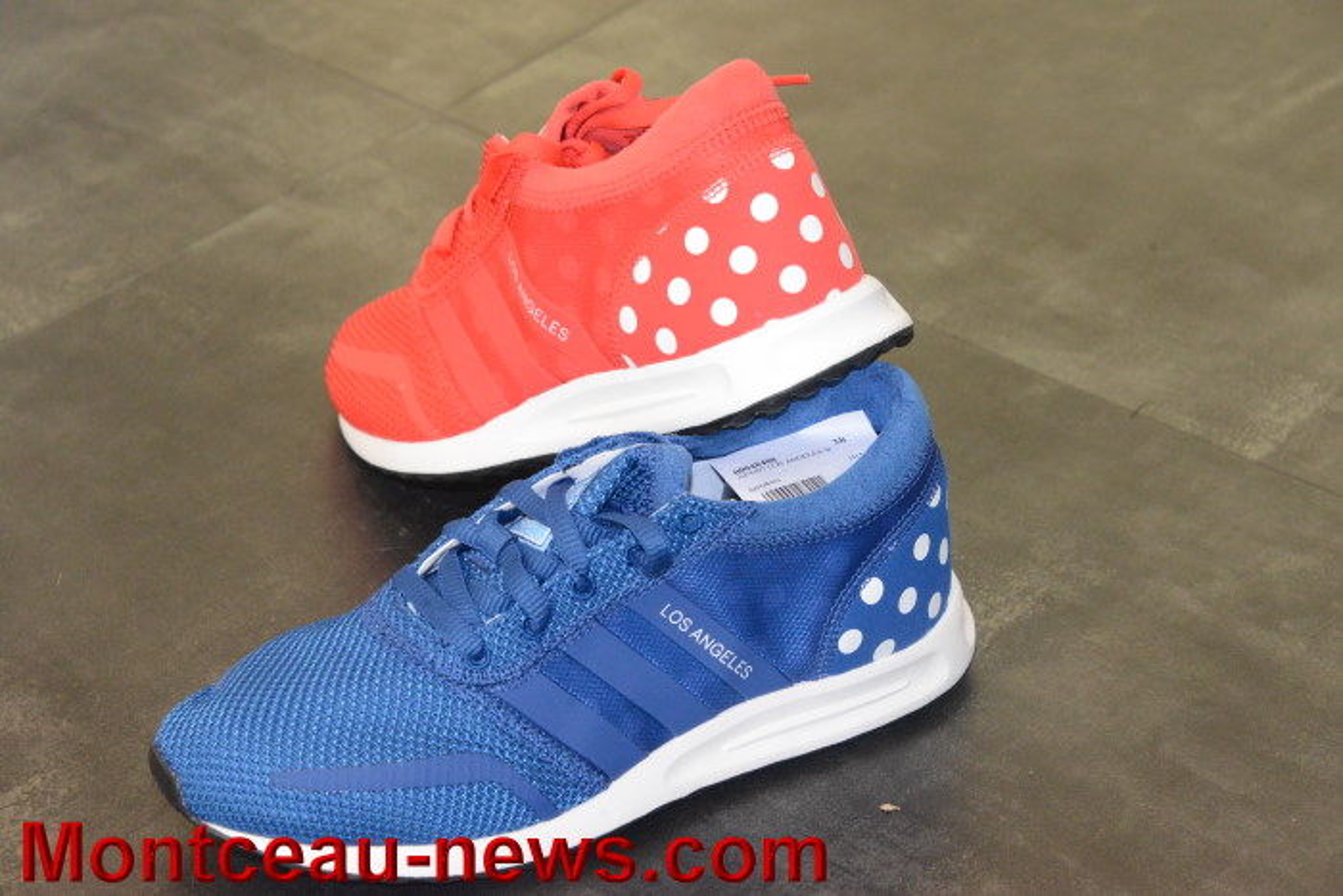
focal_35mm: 122
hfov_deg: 16.8
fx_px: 4552
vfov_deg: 11.2
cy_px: 448
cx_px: 672
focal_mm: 122
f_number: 9
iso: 6400
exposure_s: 1/250
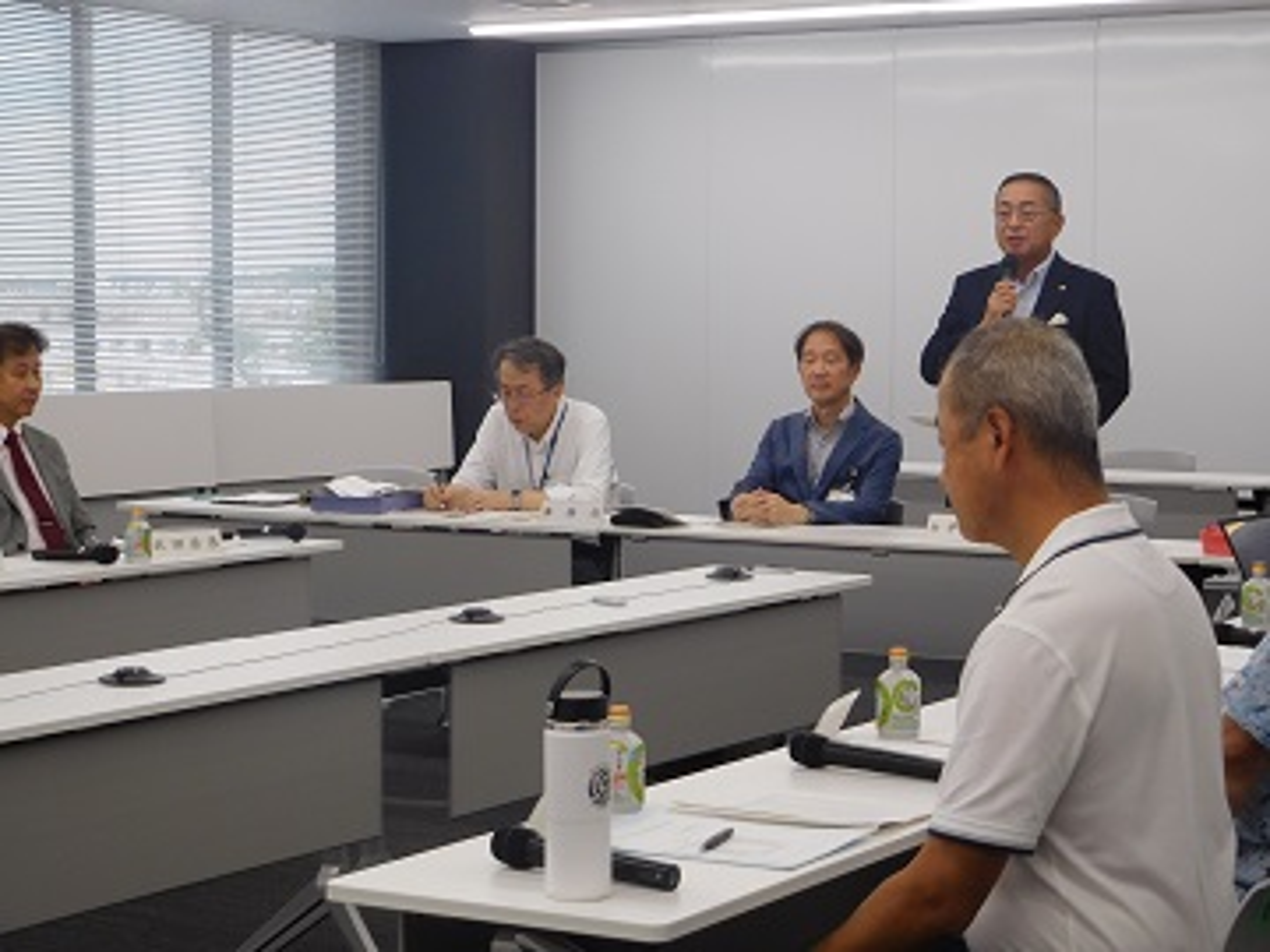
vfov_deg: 18.4
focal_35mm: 80
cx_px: 635
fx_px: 2935
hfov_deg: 24.4
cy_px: 476
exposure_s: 1/30
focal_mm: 14.3
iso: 160
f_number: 4.6
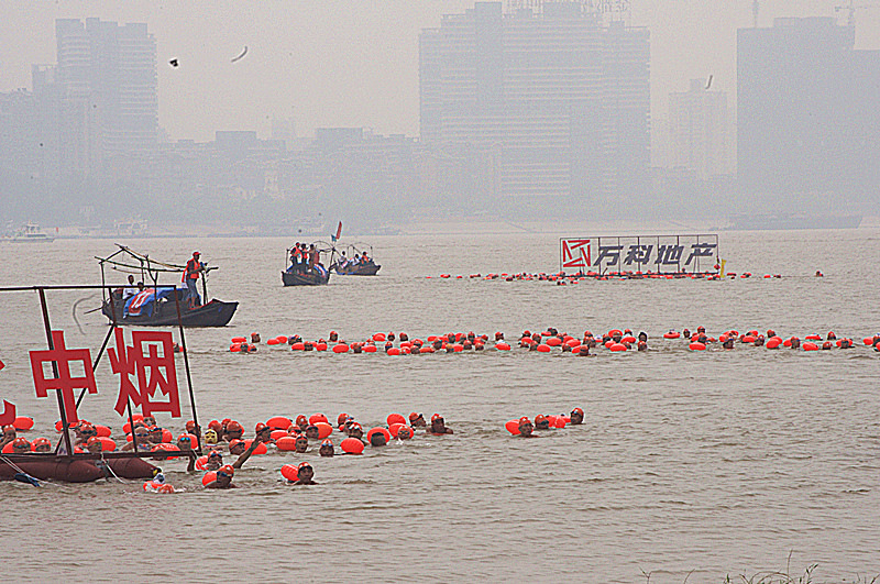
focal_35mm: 240
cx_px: 440
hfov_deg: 8.6
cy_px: 292
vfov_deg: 5.7
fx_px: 5858
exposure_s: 1/100
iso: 200
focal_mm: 160
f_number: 29
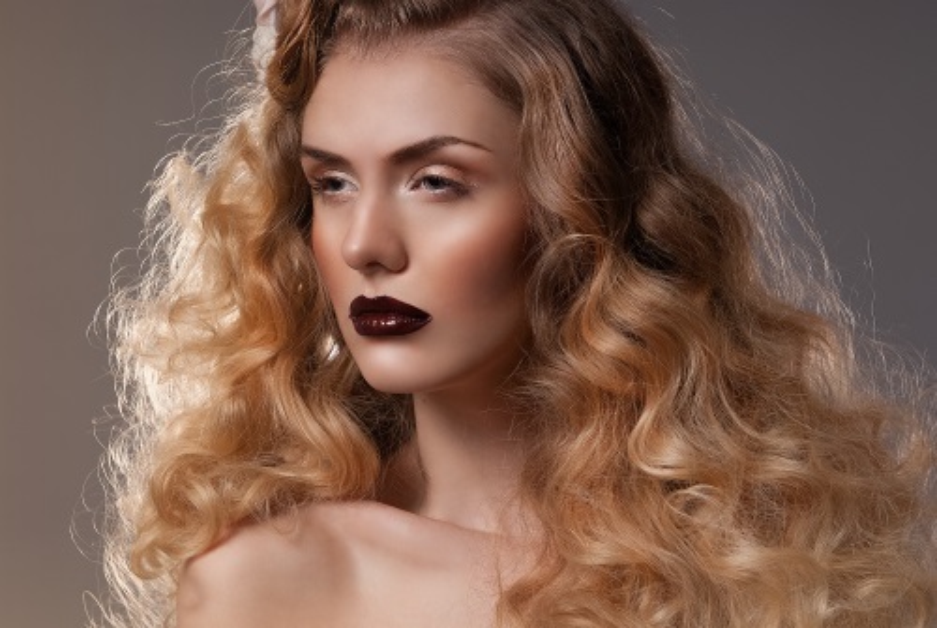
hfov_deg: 22.6
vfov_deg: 15.2
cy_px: 314
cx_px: 468
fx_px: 2346
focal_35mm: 90
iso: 160
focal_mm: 60
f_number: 8
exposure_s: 1/250
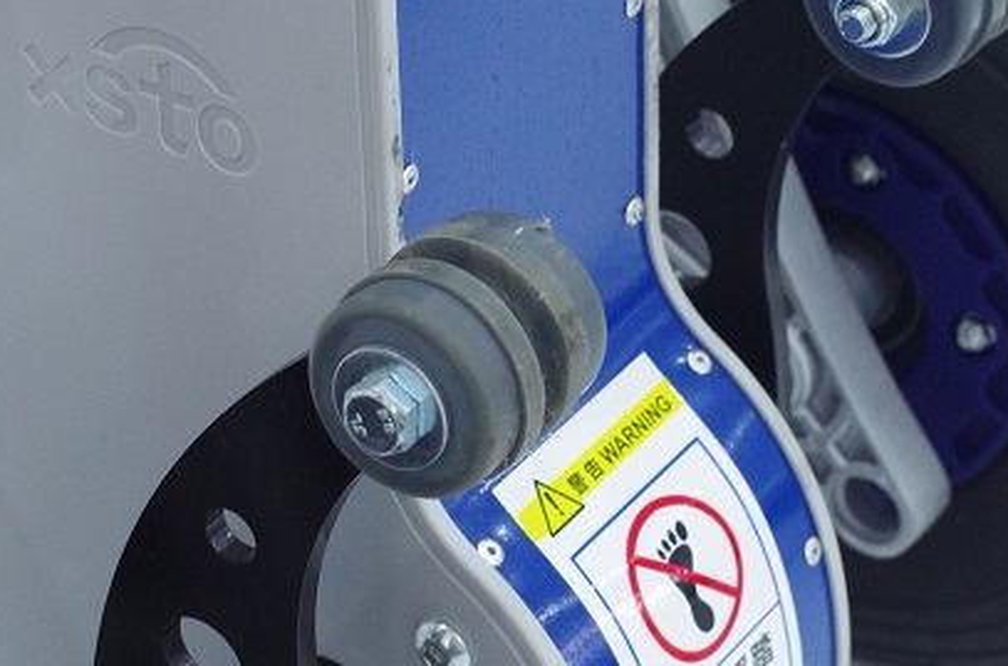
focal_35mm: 126
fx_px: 3518
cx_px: 575
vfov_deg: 10.8
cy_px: 444
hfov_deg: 16.3
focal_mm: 35
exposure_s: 1/30
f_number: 6.3
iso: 1600
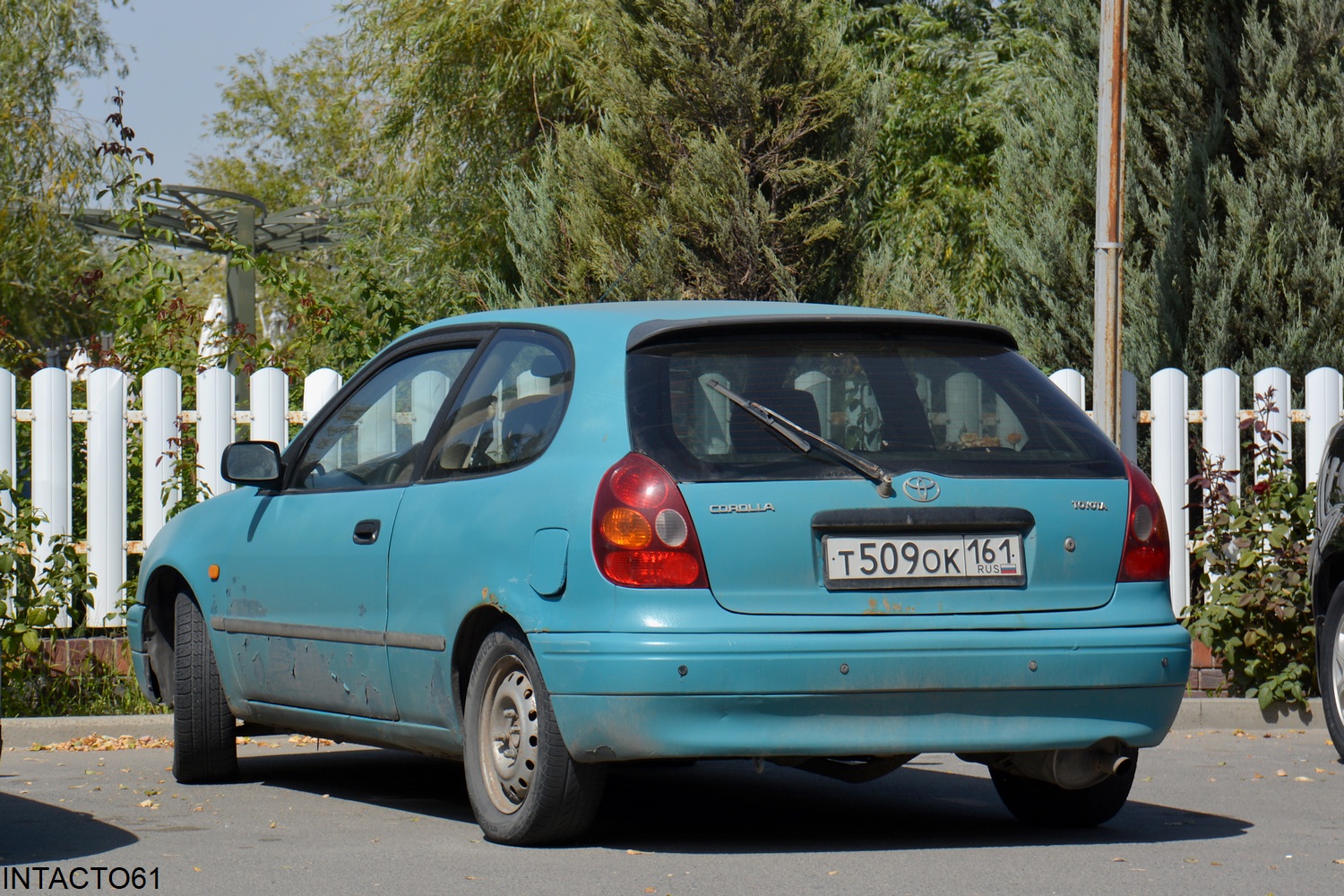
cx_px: 672
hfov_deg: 15.2
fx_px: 5040
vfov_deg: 10.2
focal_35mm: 135
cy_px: 448
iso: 100
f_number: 9
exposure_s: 1/320
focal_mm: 90
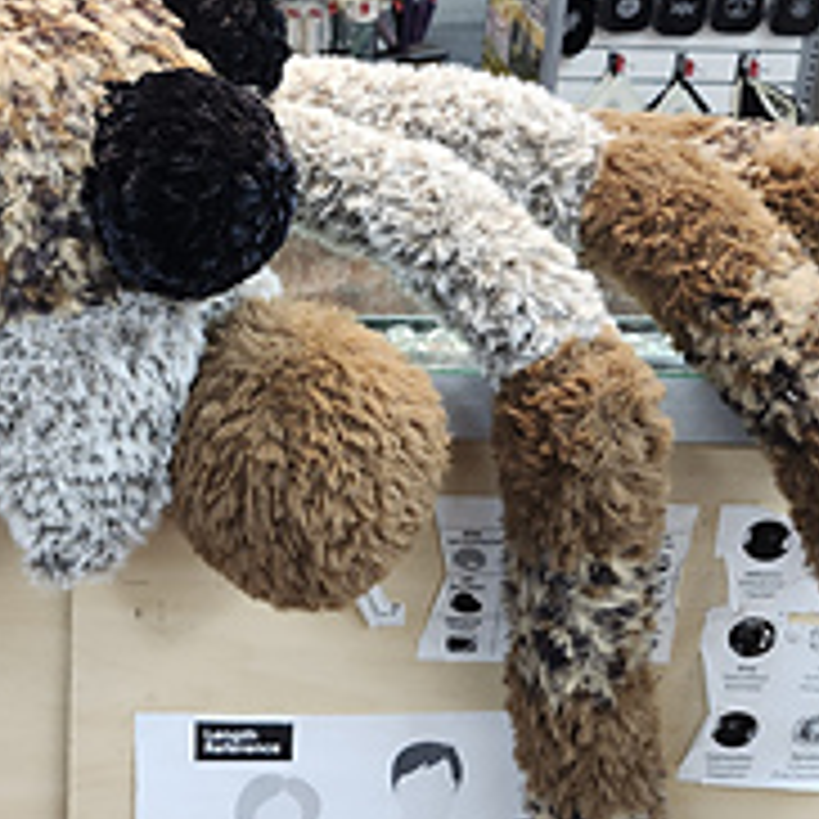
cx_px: 54
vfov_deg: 30.1
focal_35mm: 56
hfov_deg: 29.1
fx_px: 1499
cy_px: 209
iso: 400
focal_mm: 5.54
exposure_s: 1/120
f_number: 1.8
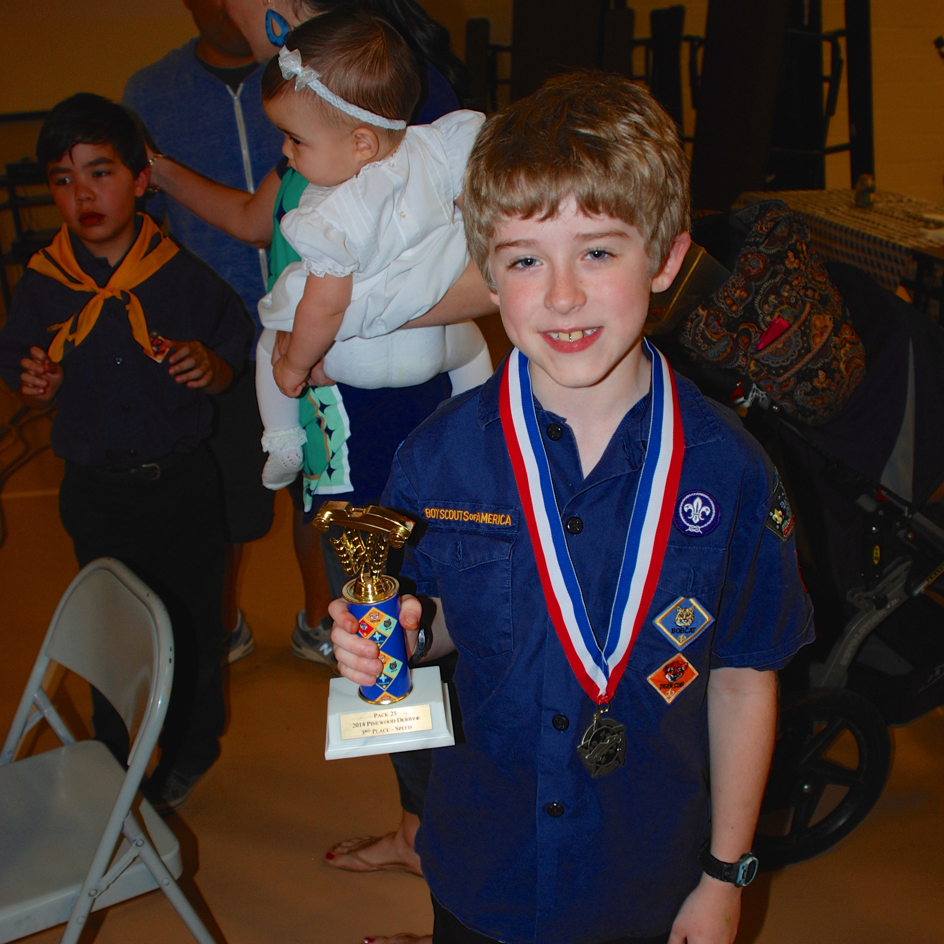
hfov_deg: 47.2
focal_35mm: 35
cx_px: 464
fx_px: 1080
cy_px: 565
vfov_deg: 47.0
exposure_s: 1/60
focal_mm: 18
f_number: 3.5
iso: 200
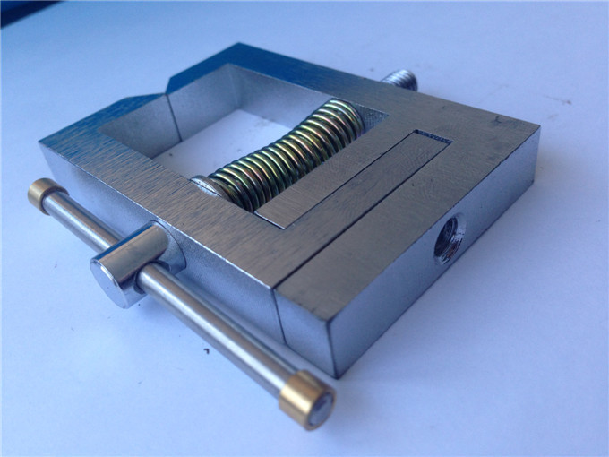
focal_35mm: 33
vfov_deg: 42.9
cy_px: 228
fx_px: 581
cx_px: 304
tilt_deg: -38.2
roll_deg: +9.9
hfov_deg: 55.4
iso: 80
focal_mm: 4.12
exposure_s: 1/120
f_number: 2.4
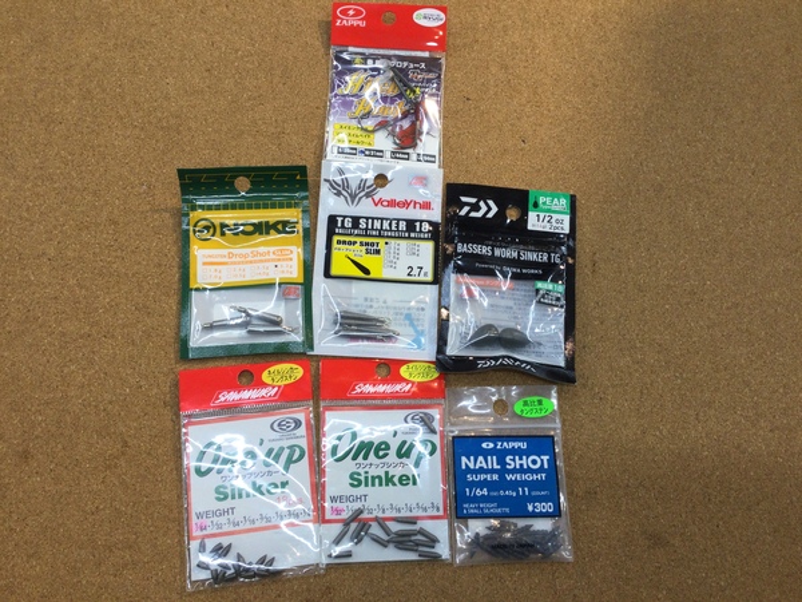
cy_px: 301
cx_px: 401
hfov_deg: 58.4
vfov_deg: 45.4
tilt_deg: -73.5
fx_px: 718
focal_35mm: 31
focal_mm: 3.3
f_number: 2.4
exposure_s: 1/60
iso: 32
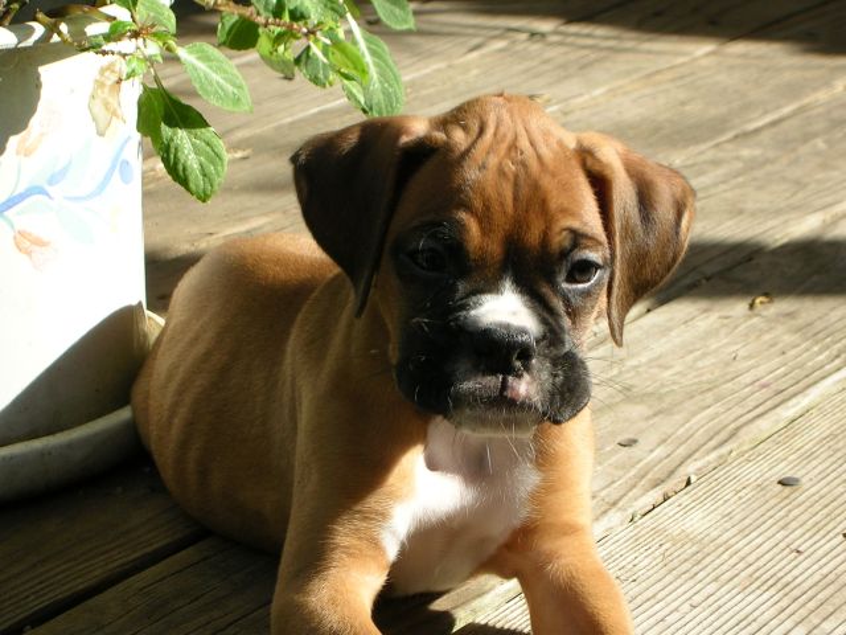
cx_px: 423
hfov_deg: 17.9
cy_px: 318
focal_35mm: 110
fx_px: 2688
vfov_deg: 13.5
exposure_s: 1/194
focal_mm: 16.7
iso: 50
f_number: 4.8
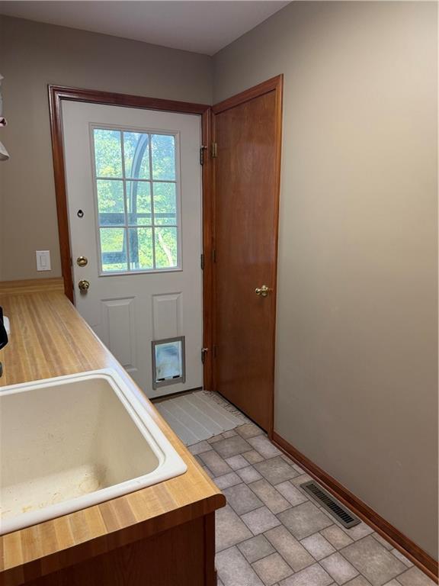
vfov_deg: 71.6
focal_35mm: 24
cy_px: 293
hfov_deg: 56.8
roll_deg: -1.0
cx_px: 220
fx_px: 406
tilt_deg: -10.5
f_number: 1.78
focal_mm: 6.76
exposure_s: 1/120
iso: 250
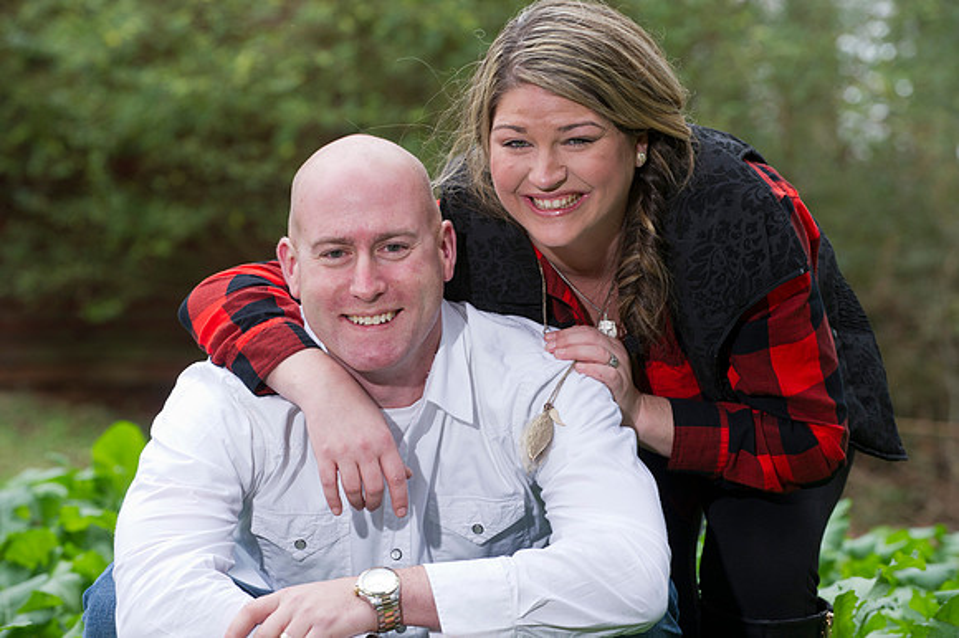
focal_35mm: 150
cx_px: 480
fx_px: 3993
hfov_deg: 13.7
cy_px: 319
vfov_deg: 9.1
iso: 800
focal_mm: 150
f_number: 5.6
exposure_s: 1/125
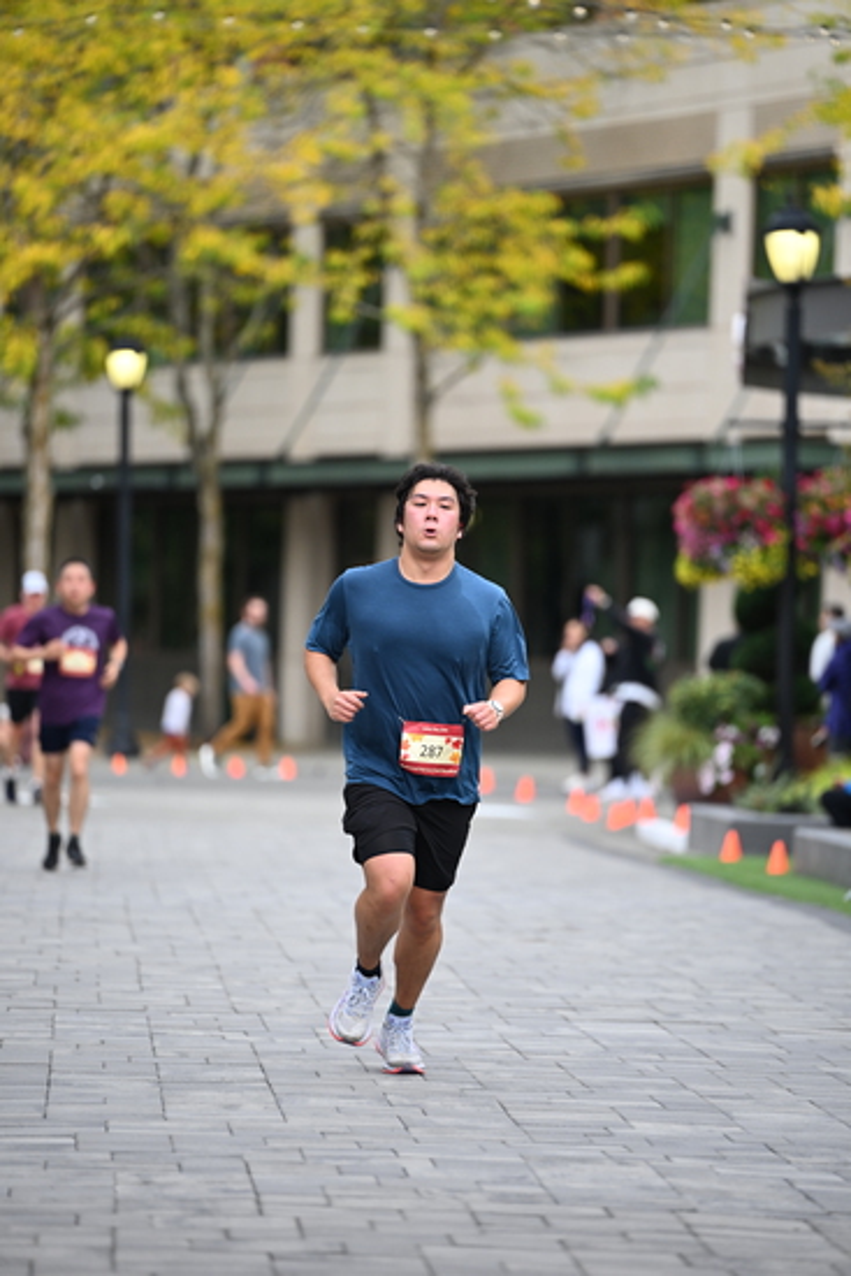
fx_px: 7087
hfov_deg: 6.9
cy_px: 638
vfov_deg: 10.3
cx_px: 426
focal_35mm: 200
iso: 640
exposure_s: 1/1600
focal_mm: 200
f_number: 2.8
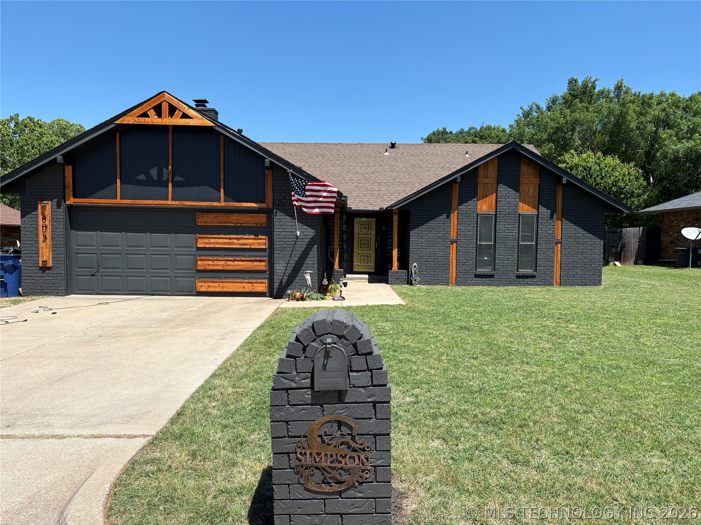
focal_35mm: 26
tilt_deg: -3.9
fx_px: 527
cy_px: 262
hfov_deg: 67.3
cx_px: 350
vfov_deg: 53.1
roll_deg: -0.1
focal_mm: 5.96
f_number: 1.6
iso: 50
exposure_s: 1/2985
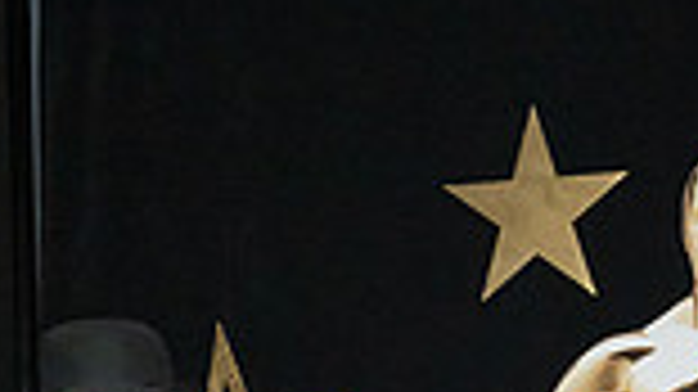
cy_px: 827
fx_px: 1739
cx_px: 693
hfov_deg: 21.9
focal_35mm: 94
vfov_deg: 11.4
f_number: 5.6
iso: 6400
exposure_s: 1/125
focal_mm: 24
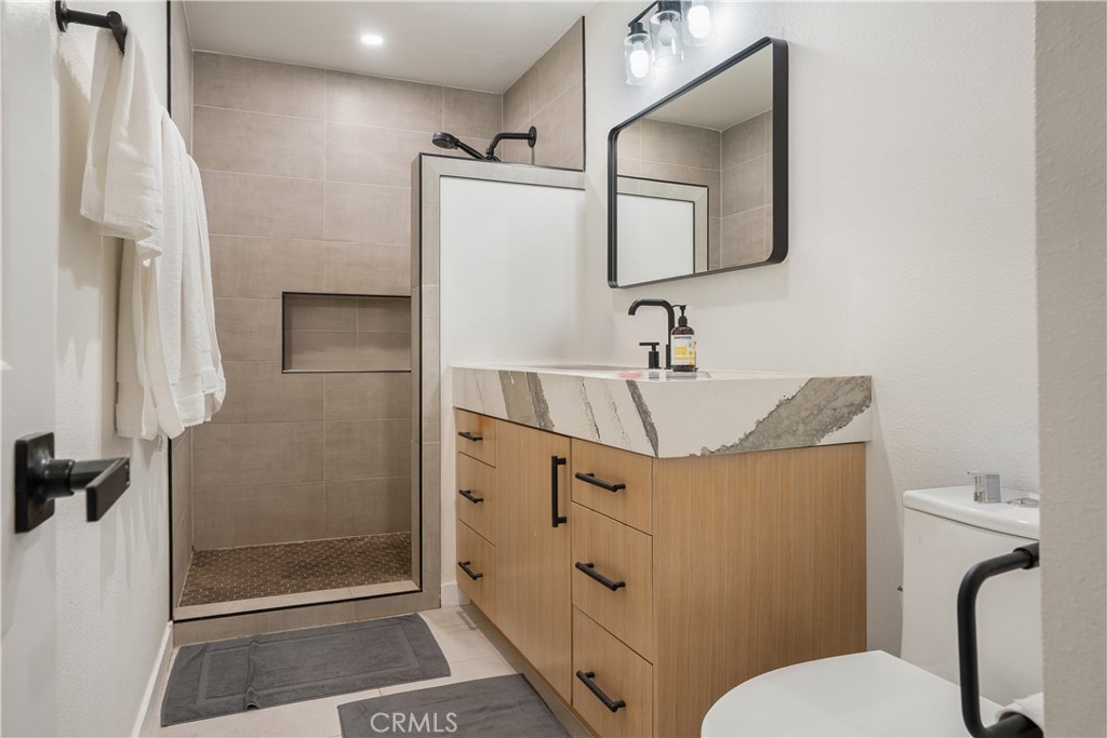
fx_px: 677
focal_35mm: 22
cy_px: 369
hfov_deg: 78.6
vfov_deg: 57.2
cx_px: 554
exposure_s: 1/1.67
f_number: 9
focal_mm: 22
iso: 200
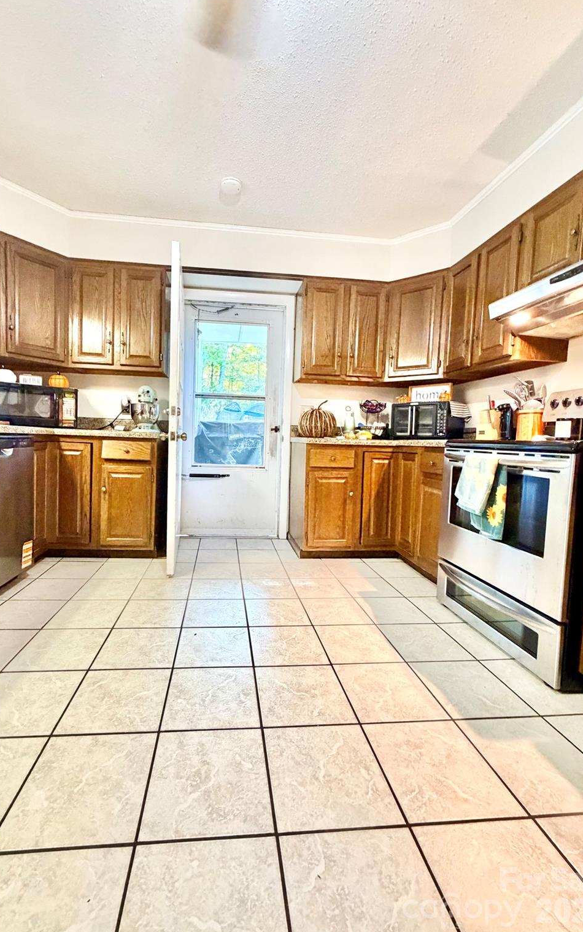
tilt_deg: -4.7
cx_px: 257
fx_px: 381
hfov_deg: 74.5
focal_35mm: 15
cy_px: 464
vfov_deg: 101.5
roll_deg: -1.8
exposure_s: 1/60
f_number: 2.2
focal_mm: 2.22
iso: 500
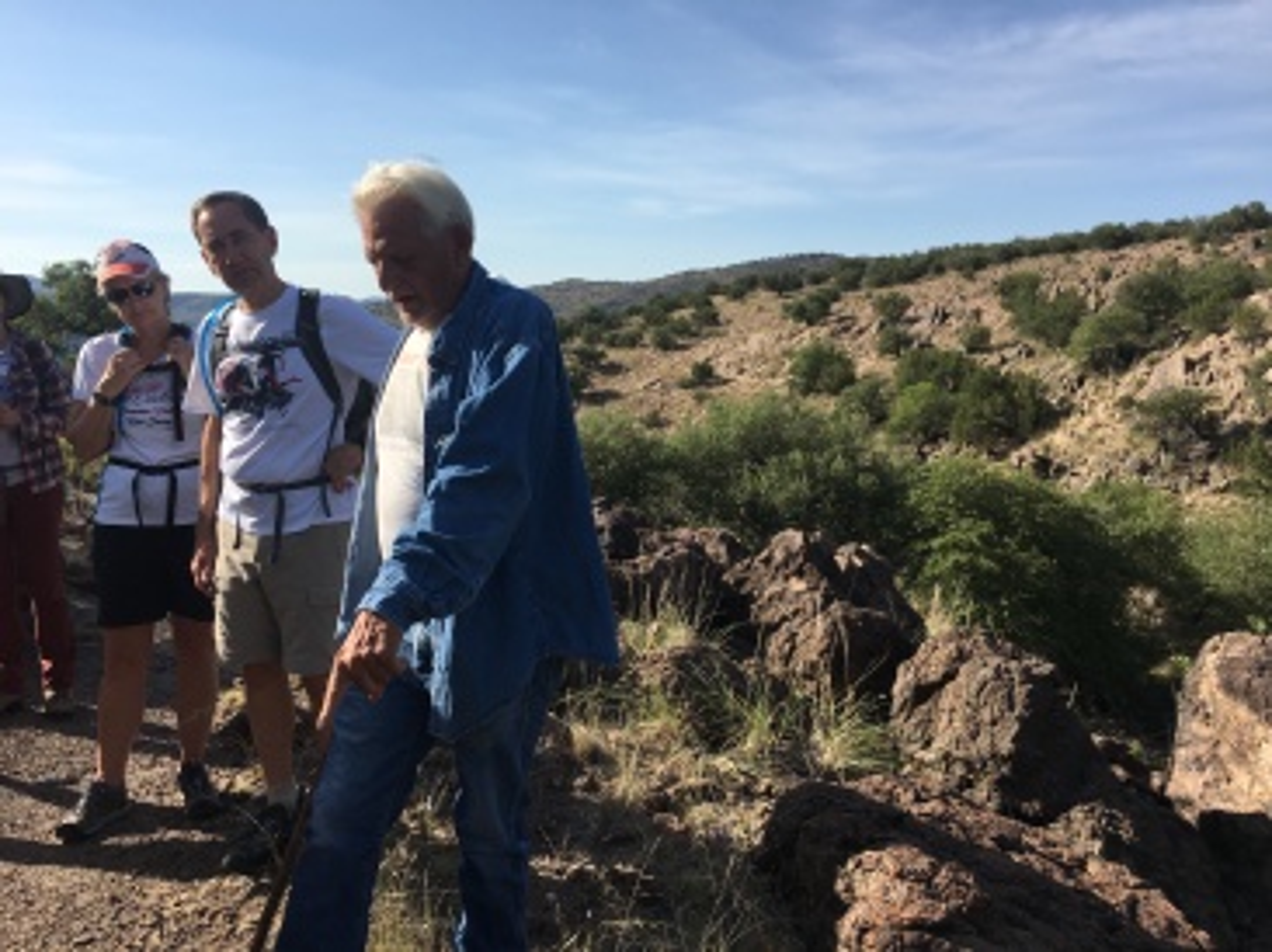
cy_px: 476
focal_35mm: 29
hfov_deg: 61.7
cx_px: 636
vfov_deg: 48.2
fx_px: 1065
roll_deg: -1.5
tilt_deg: -7.5
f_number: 2.2
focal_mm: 4.15
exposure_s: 1/1672
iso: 25
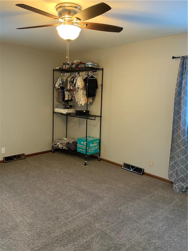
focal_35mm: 29
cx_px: 94
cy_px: 126
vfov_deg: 61.7
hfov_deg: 48.2
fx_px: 210
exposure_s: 1/60
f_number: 1.8
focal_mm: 3
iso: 250
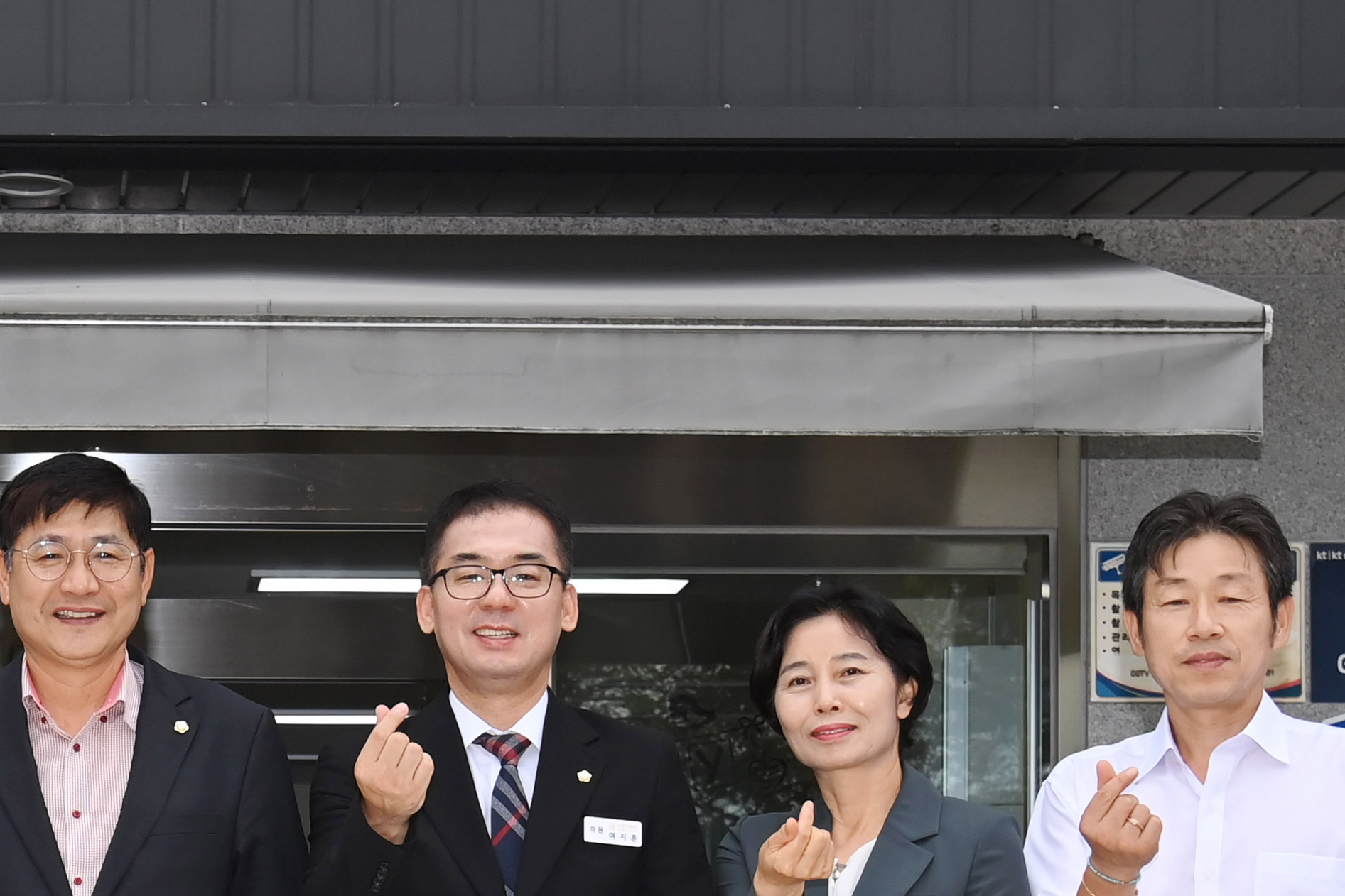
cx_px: 168
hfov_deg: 20.1
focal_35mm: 100
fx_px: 3736
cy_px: 1113
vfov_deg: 13.3
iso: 320
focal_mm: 34
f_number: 7.1
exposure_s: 1/250
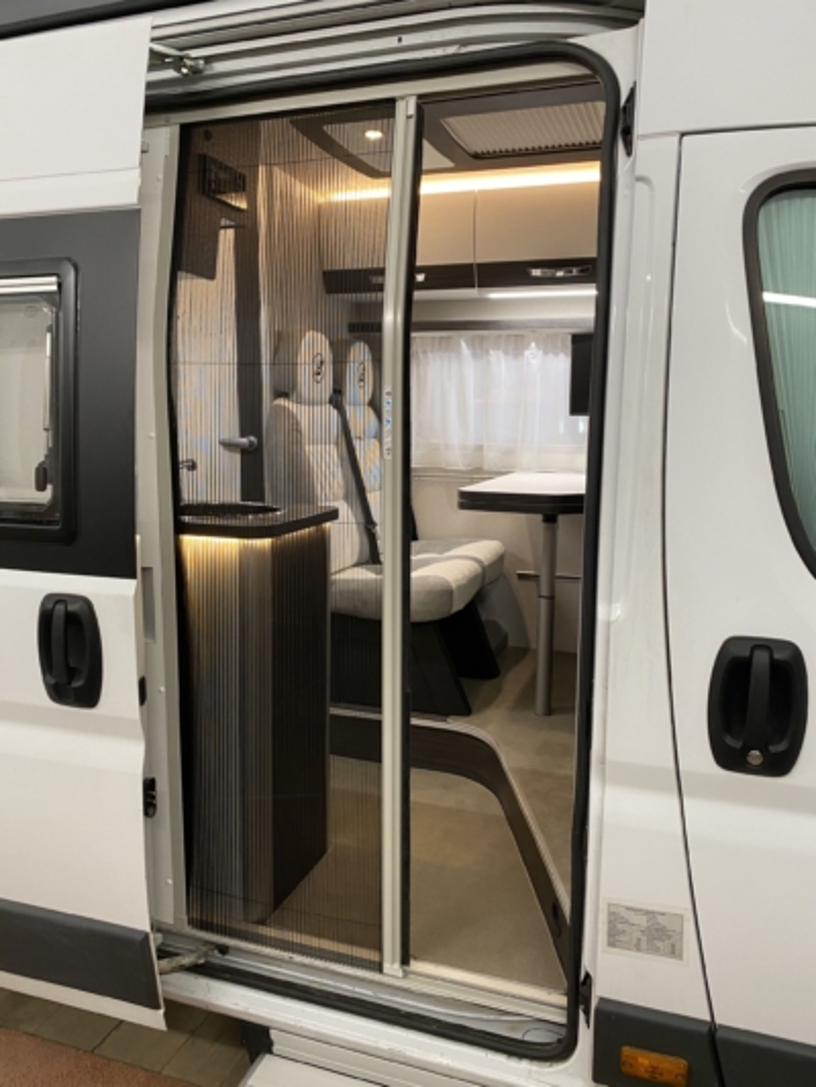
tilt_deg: -8.5
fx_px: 817
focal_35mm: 26
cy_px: 544
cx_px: 408
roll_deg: -0.3
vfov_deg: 67.3
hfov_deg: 53.1
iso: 125
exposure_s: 1/50
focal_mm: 4.25
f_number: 1.8
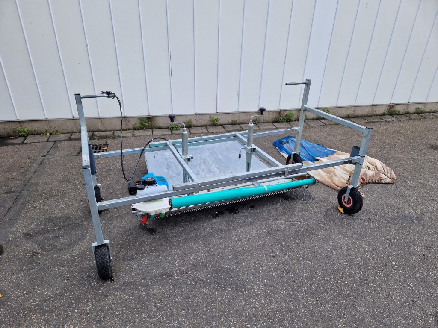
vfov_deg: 58.9
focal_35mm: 23
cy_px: 164
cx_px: 219
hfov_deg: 73.9
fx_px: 291
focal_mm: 5.4
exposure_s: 1/786
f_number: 1.8
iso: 50
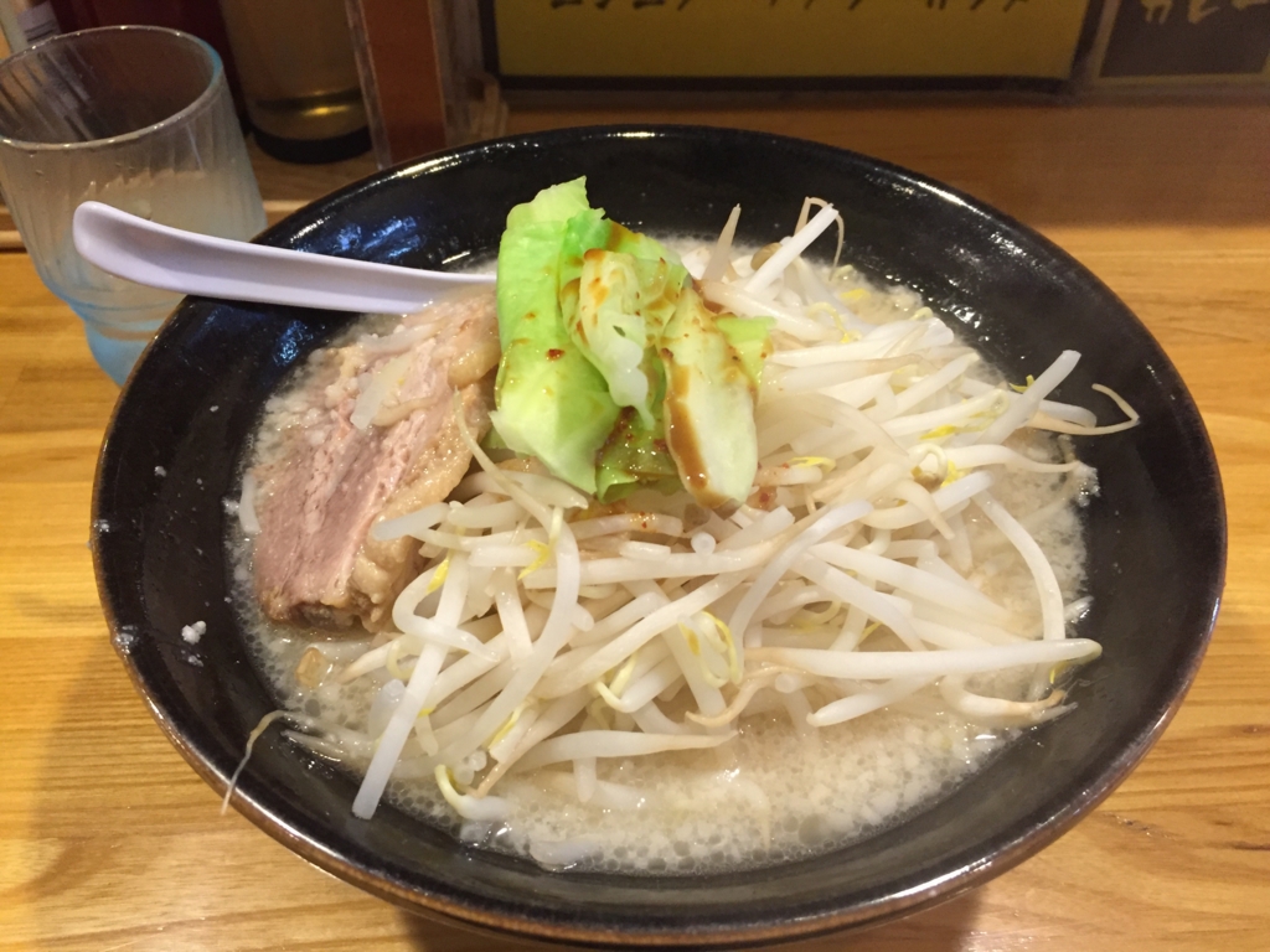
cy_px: 476
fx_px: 1064
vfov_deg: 48.2
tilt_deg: -46.2
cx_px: 635
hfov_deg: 61.7
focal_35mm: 29
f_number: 2.2
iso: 160
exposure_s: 1/30
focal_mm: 4.15
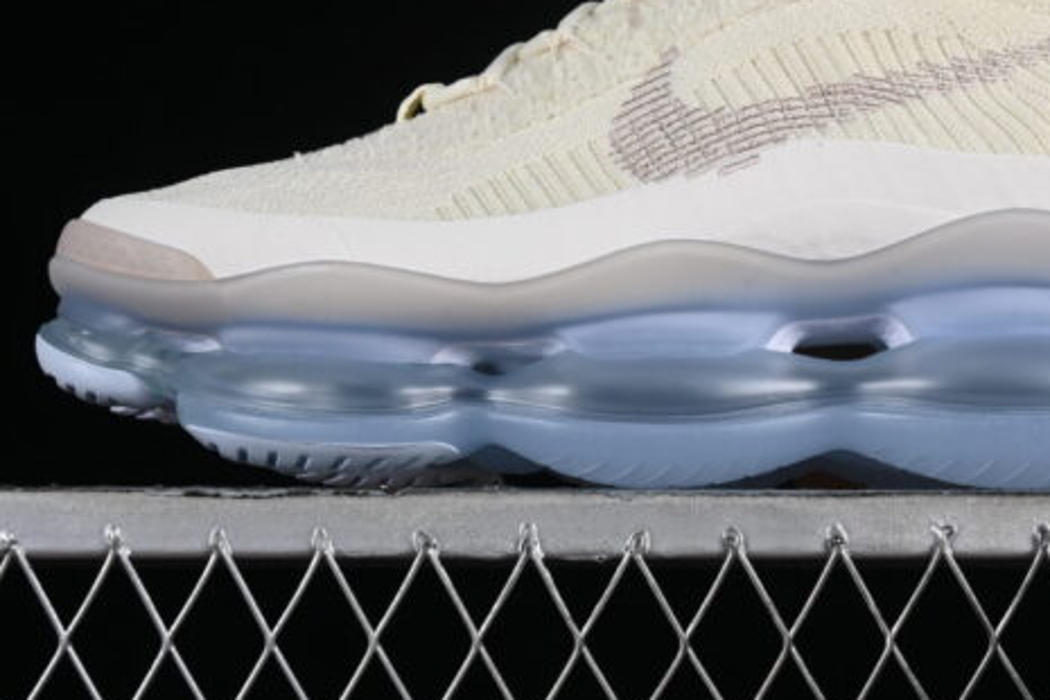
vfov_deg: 10.6
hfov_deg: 15.9
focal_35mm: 129
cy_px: 123
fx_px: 3762
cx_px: 686
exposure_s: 1/80
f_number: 8
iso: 160
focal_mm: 50
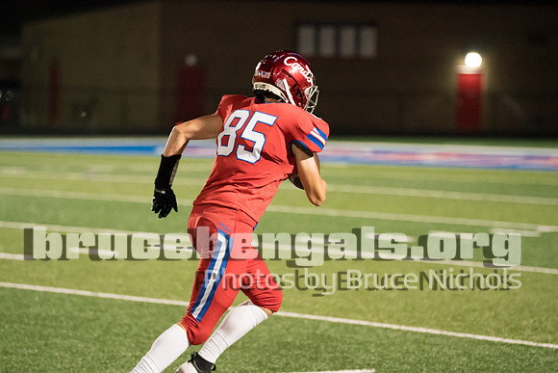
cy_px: 152
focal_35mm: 169
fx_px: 2626
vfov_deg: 8.1
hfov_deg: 12.1
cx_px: 279
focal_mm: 143
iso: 12800
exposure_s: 1/1000
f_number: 2.8
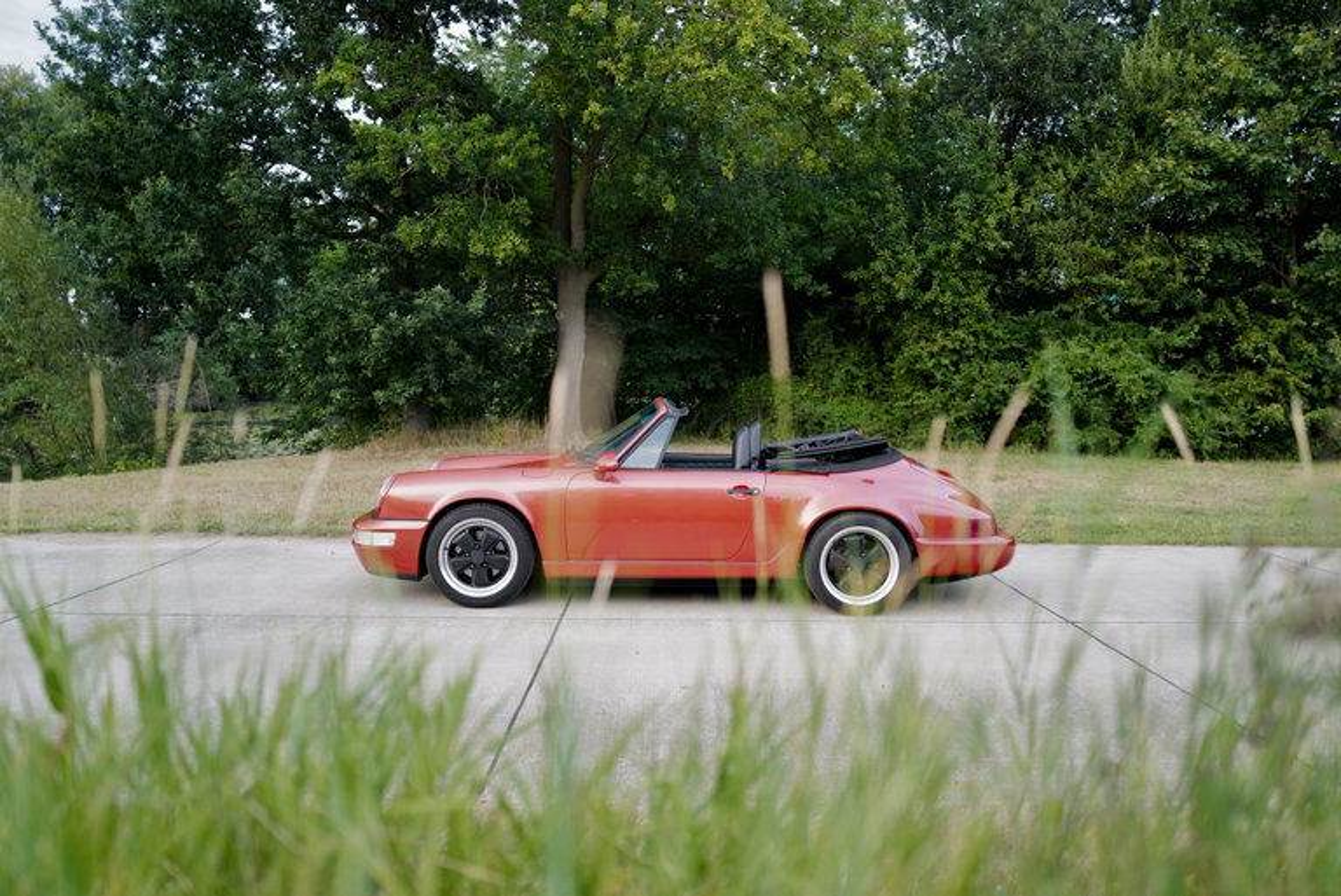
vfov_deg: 46.5
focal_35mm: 28
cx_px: 670
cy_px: 448
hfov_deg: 65.4
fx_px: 1044
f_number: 1.7
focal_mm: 28
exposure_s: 1/50
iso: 125
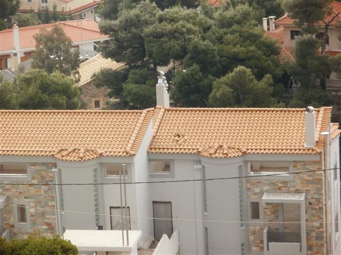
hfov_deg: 11.0
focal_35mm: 180
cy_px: 128
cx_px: 170
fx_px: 1772
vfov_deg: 8.2
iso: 200
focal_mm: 31.5
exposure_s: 1/200
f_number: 5.6
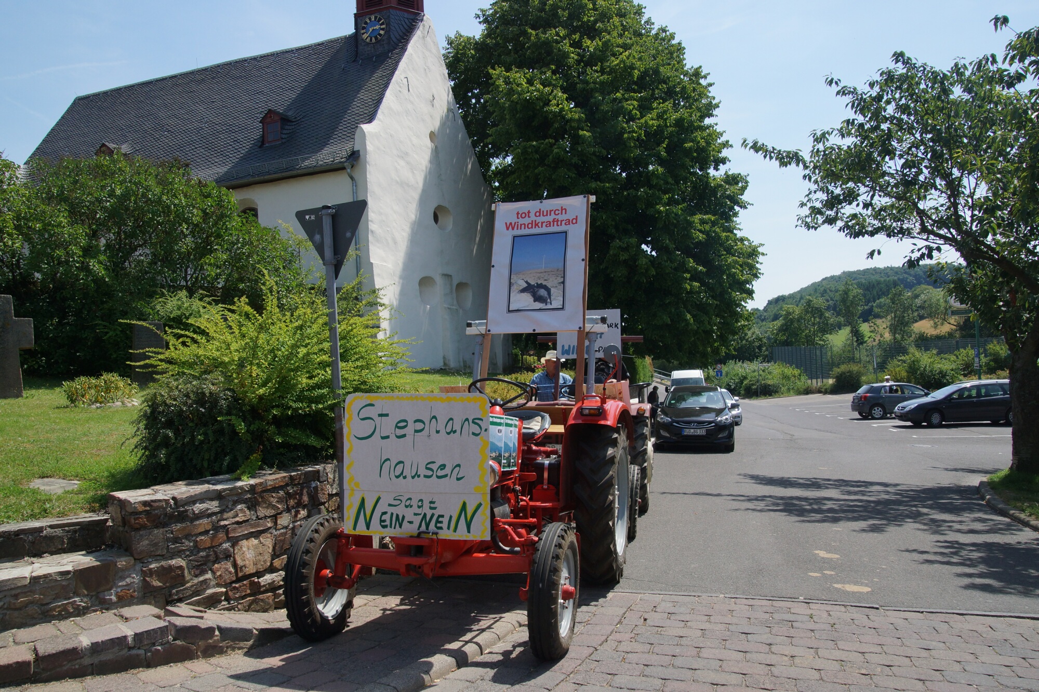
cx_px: 520
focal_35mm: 27
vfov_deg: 47.9
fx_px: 779
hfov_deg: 67.4
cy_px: 346
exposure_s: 1/500
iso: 200
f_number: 8
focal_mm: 18
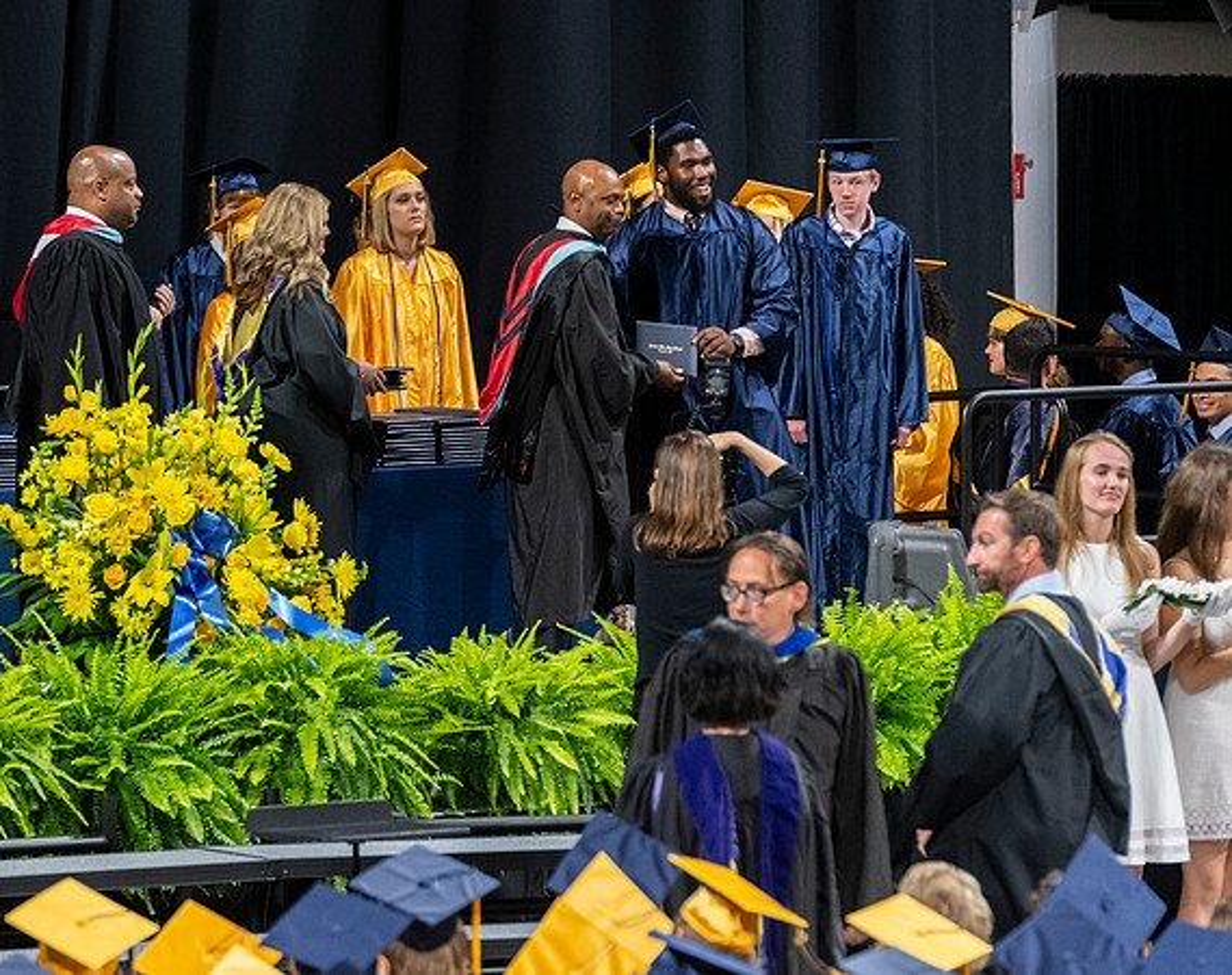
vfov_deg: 4.4
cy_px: 305
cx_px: 408
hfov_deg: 5.5
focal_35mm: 351
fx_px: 12728
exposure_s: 1/200
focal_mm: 190
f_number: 4
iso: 2000
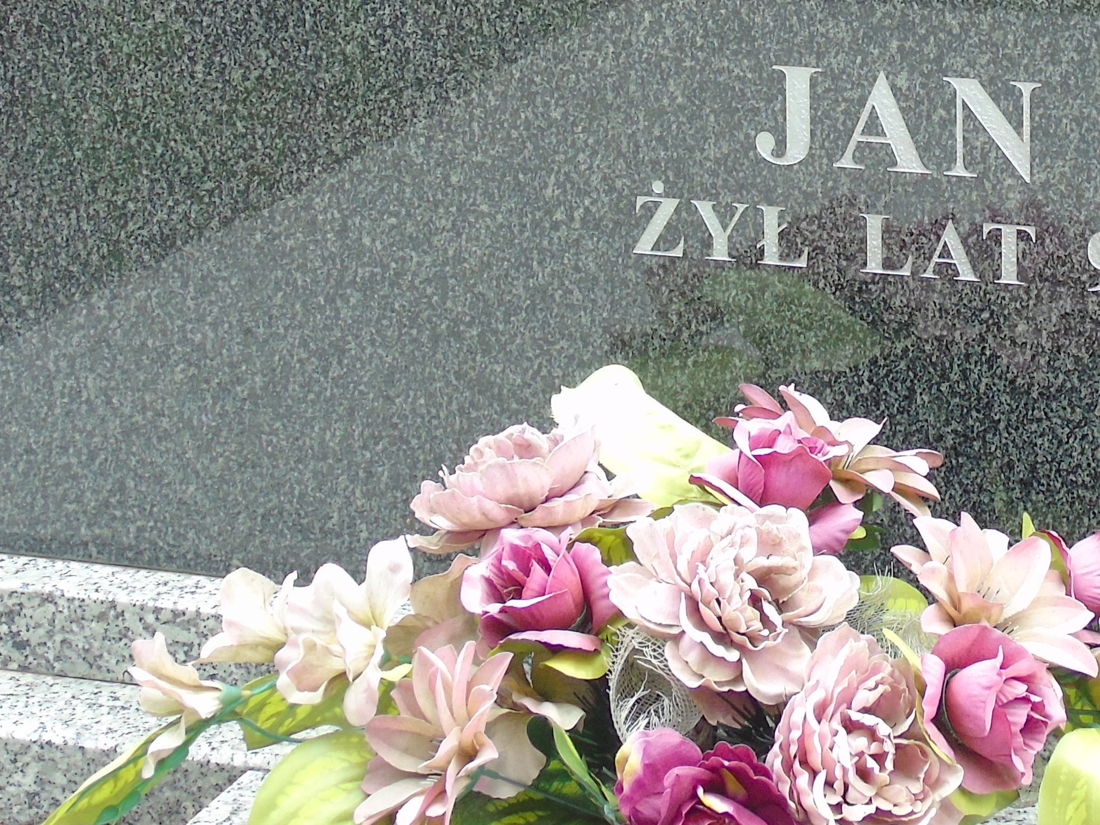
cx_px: 919
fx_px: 4385
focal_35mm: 138
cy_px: -86
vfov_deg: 10.6
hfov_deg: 14.2
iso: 80
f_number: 4.3
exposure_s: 1/60
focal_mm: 9.6
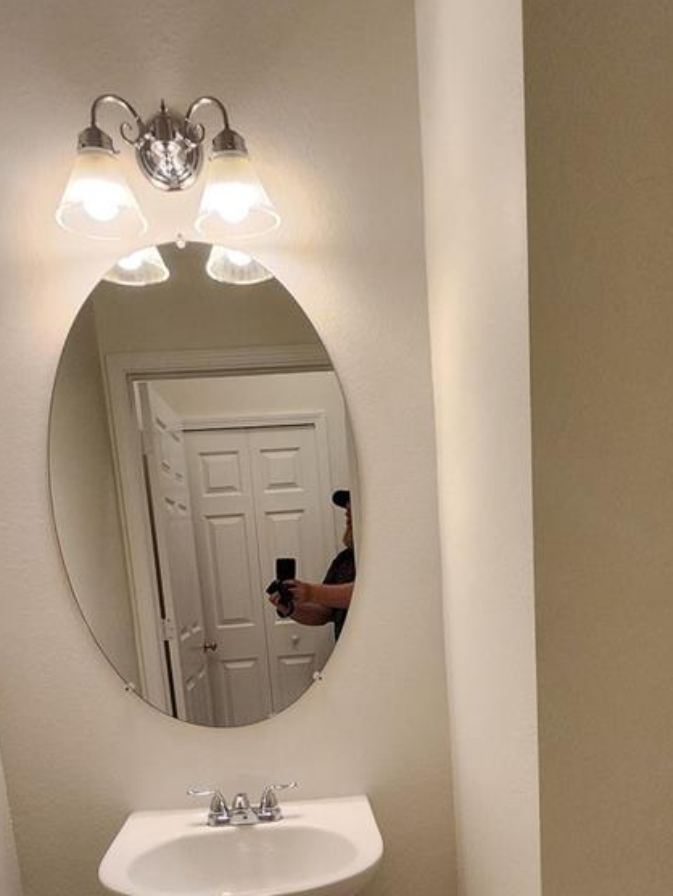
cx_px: 369
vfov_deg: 58.1
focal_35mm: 28
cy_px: 729
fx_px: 726
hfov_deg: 49.7
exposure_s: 1/60
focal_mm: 1.74
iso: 125
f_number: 2.2
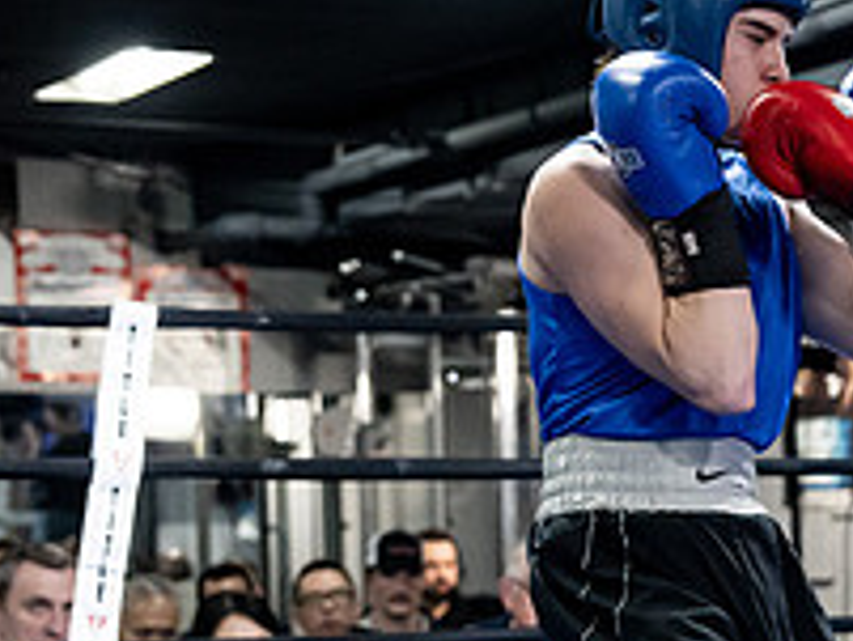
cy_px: 473
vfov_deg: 11.1
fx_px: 3279
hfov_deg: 14.4
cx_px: 1010
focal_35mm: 133
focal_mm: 48
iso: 8000
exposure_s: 1/1000
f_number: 2.8
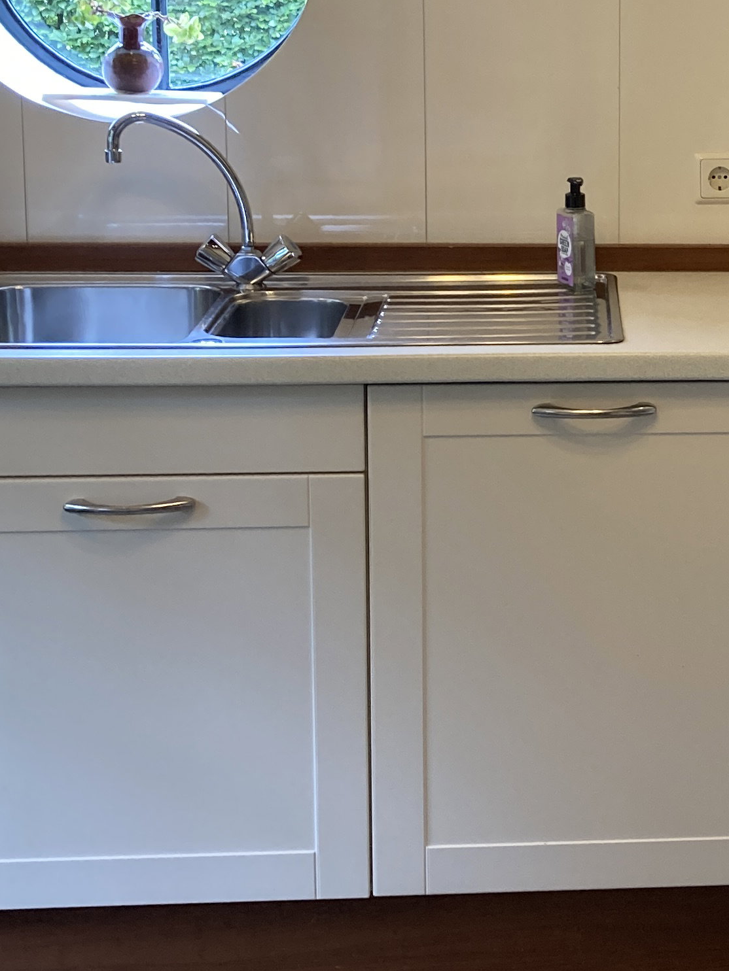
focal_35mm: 76
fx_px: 2134
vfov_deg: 25.3
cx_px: 769
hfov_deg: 18.7
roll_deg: -0.9
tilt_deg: -7.9
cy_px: 229
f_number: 1.8
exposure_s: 1/50
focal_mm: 3.99
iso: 64
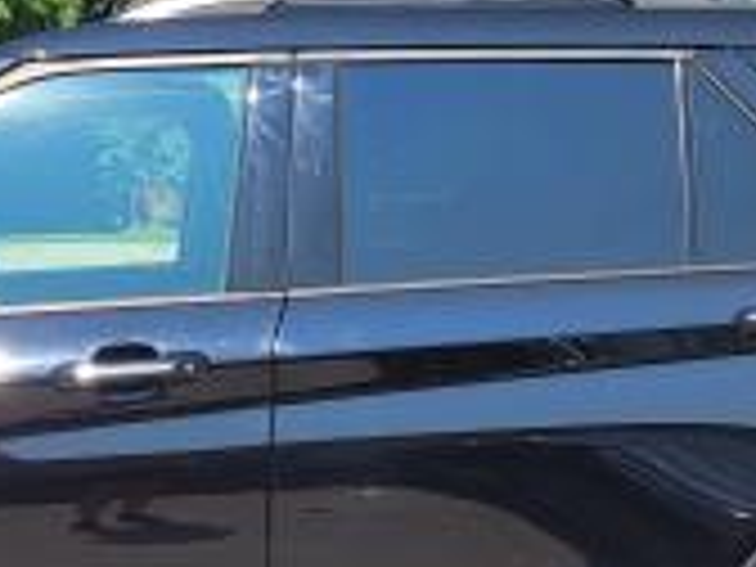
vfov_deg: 14.8
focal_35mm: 99
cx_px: 189
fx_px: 2162
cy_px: 464
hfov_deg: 19.7
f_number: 1.8
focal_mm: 5.4
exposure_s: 1/1946
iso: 40
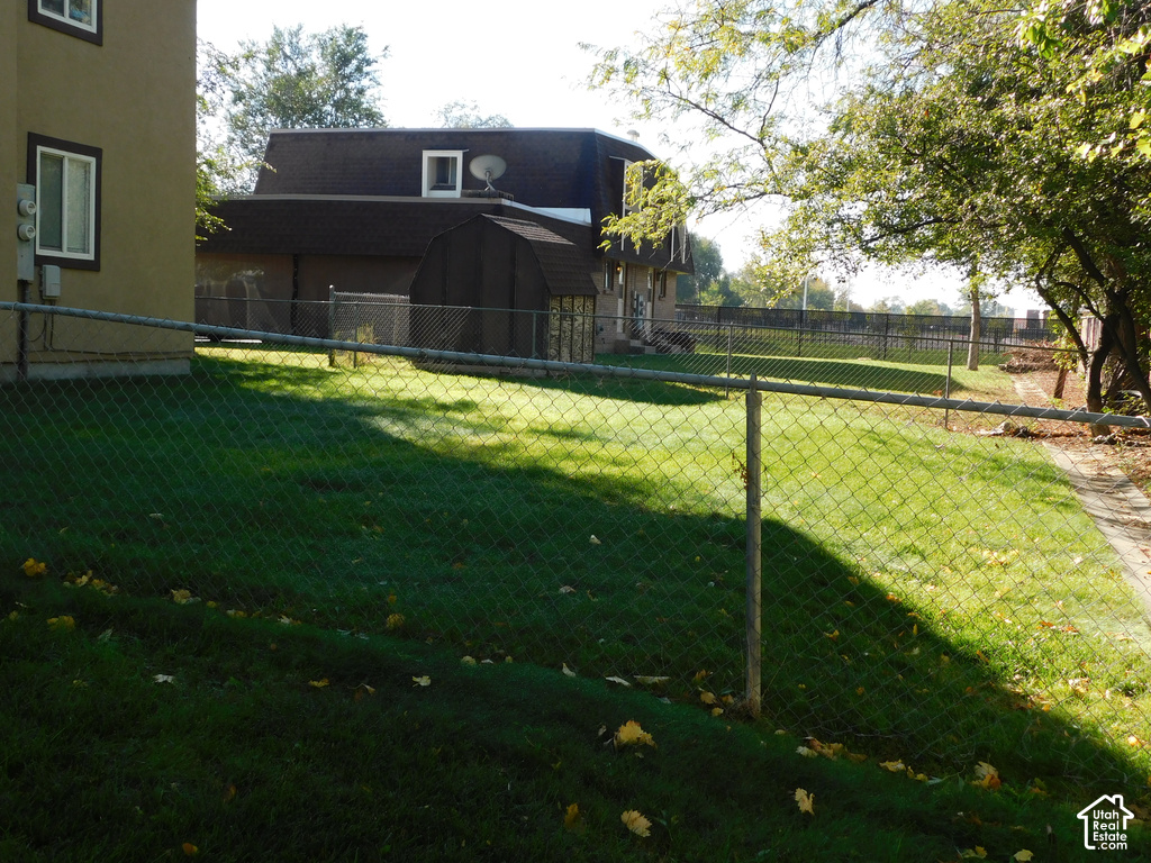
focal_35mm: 36
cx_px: 576
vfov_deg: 39.7
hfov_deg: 51.4
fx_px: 1197
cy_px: 432
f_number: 3.5
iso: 125
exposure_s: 1/400
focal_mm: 6.3
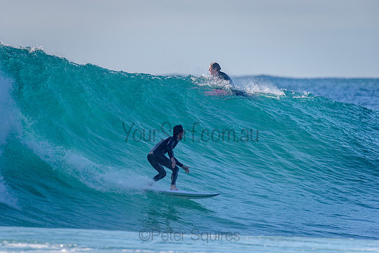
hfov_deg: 3.4
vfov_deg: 2.2
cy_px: 101
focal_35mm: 613
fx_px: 6451
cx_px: 147
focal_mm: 500
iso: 110
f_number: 5.6
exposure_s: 1/2000
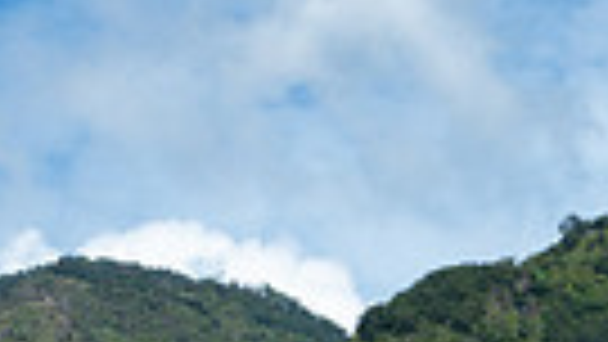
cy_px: 722
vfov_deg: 4.8
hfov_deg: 8.6
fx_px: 3999
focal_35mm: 248
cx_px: 712
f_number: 22
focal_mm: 55
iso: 640
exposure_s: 1/80
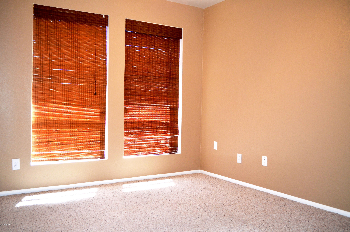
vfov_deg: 39.8
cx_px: 175
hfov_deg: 57.3
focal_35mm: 33
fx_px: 320
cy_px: 116
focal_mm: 22
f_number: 3.8
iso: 400
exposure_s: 1/60
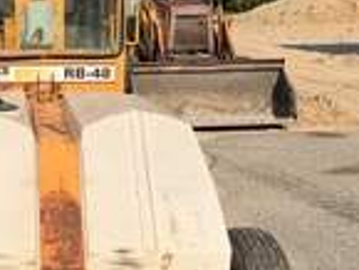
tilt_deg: -7.8
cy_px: 126
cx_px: 59
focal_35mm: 66
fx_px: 685
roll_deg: +1.5
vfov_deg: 22.3
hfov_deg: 28.6
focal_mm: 6.76
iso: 80
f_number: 1.78
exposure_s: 1/8130
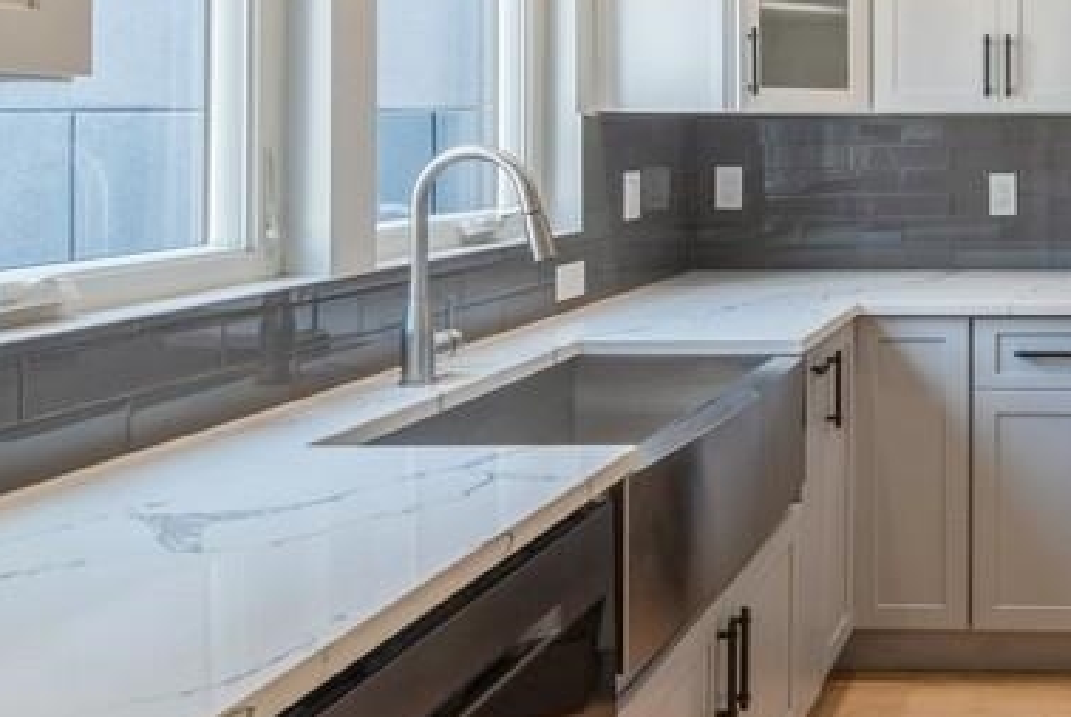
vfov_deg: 33.5
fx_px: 1132
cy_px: 91
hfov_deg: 43.1
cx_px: 1085
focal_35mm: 38
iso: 400
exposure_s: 1/5
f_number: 18
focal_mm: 16
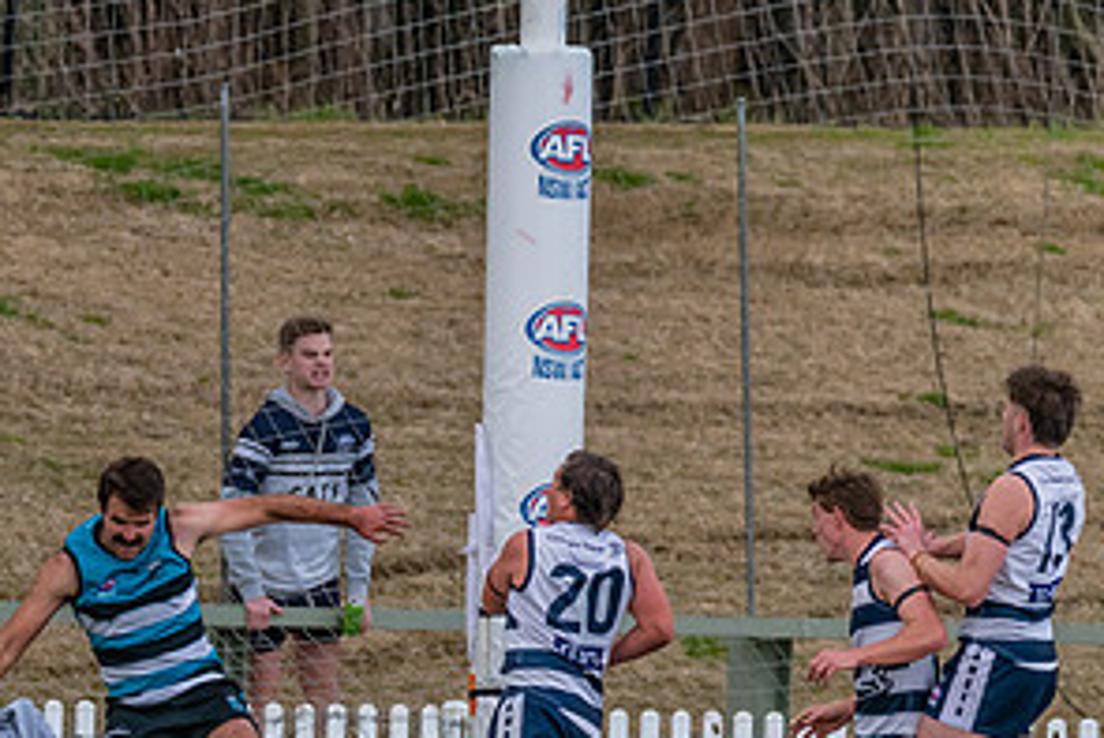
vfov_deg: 1.2
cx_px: 13
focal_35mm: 1114
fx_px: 34178
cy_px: 557
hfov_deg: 1.9
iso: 1600
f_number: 6.3
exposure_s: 1/2000
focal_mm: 460
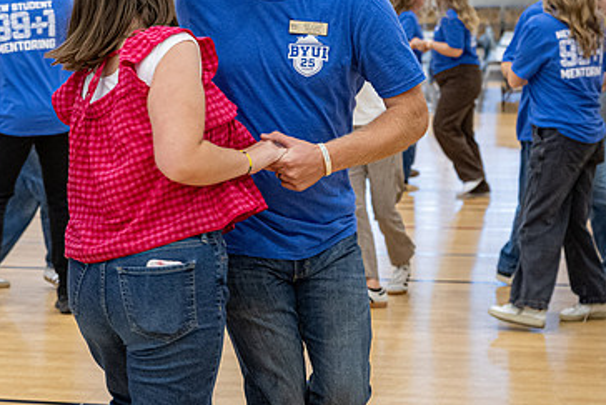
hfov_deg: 21.5
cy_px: 142
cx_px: 173
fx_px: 1583
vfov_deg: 14.5
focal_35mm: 94
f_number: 2.8
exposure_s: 1/250
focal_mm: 37
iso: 2500
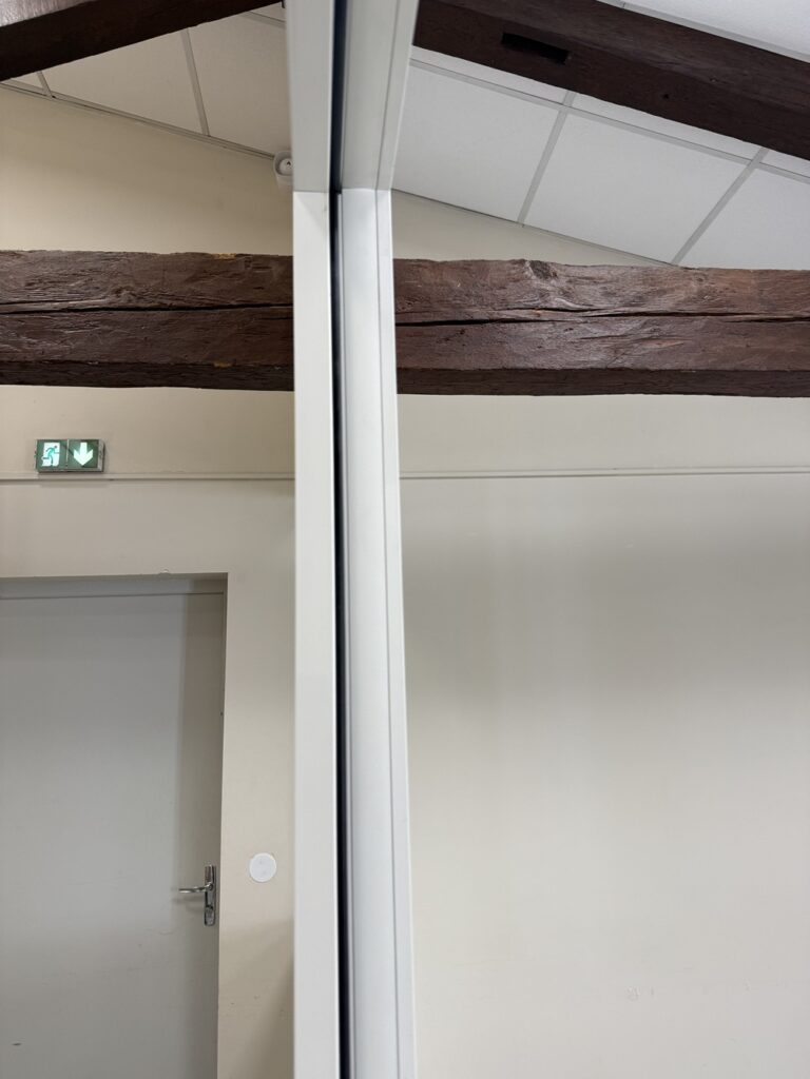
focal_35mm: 24
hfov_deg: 56.8
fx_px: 749
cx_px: 405
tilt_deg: +12.6
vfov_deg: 71.6
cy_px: 540
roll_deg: +1.0
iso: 125
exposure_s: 1/100
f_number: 1.78
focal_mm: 6.76
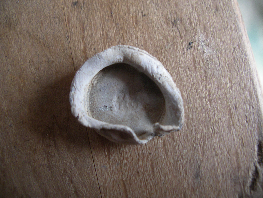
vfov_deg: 38.7
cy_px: 99
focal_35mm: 37
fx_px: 281
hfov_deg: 50.1
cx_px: 132
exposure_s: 1/30
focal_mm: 7.8
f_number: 2.8
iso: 160
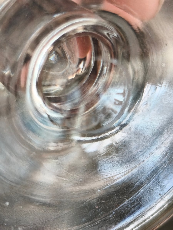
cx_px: 86
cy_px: 115
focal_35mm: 92
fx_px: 613
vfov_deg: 21.3
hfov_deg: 16.1
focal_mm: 6.06
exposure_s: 1/99.9
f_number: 1.7
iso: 400
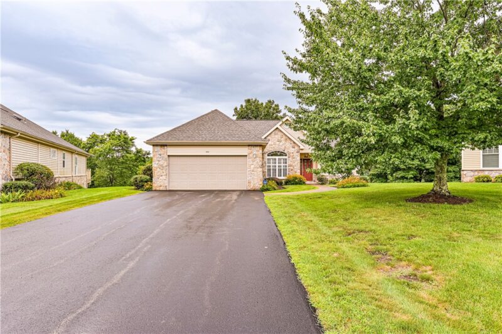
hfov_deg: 87.0
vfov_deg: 64.5
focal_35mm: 19
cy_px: 167
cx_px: 251
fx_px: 265
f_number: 8
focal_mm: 19
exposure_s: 1/50
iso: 100
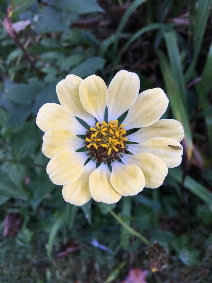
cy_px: 142
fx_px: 237
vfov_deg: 61.6
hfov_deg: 48.2
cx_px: 106
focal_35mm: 29
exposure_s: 1/30
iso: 40
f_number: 2.2
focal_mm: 4.15
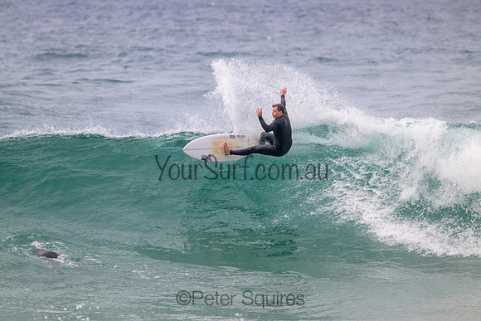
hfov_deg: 2.6
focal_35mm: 800
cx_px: 240
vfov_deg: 1.7
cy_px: 160
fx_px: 10691
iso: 1400
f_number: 11
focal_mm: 800
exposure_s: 1/2000
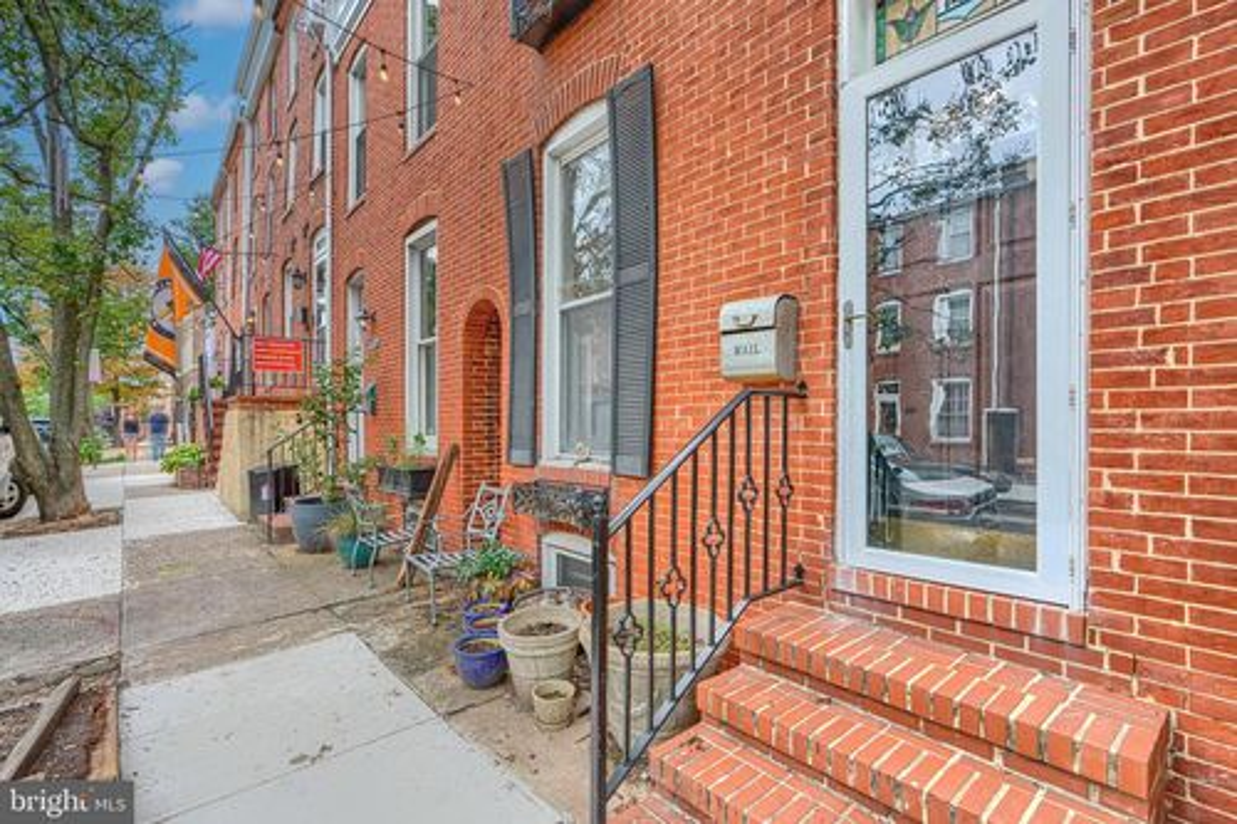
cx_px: 618
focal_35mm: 16
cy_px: 412
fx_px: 550
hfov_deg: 96.8
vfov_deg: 73.7
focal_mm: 16
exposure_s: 1/3
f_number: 6.3
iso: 200
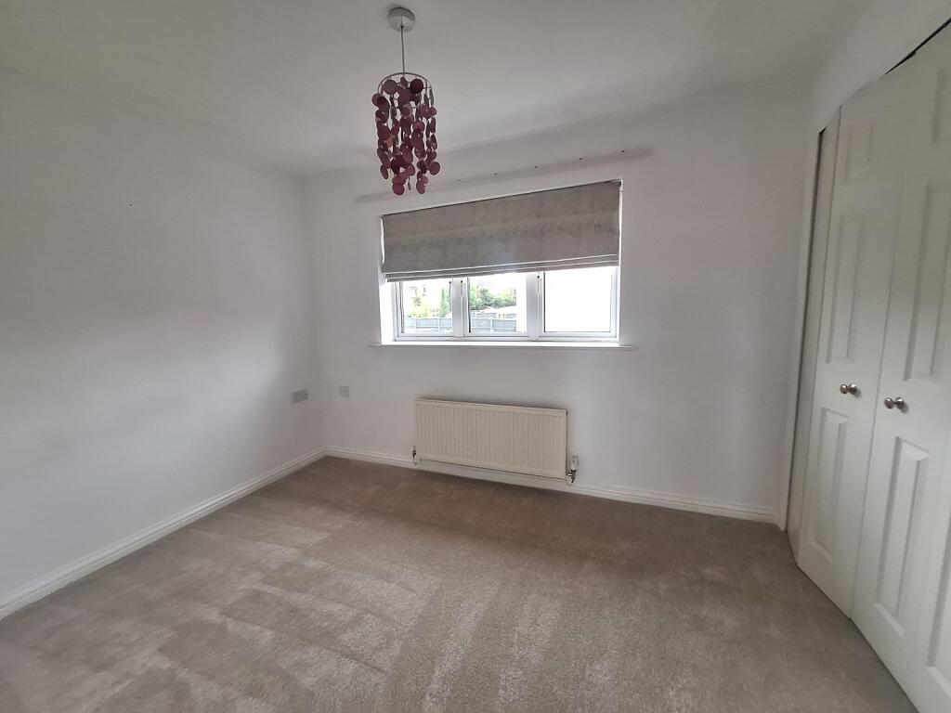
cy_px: 356
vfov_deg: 89.9
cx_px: 476
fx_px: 357
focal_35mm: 13
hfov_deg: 106.2
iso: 160
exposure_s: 1/50
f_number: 2.2
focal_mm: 1.74
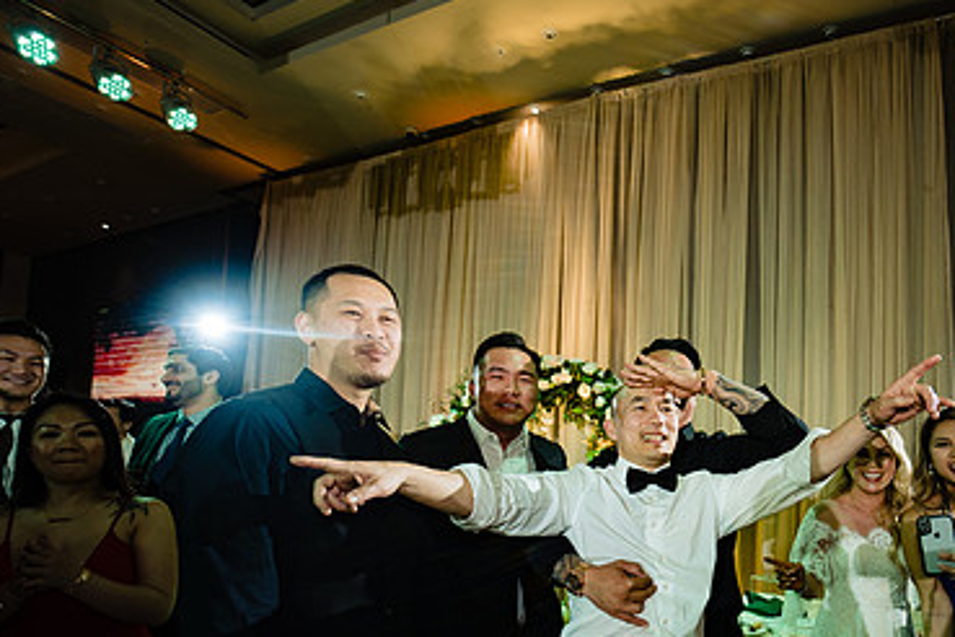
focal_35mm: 22
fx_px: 584
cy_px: 436
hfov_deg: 75.7
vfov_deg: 55.7
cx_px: 650
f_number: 2.8
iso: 800
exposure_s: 1/160
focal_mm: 14
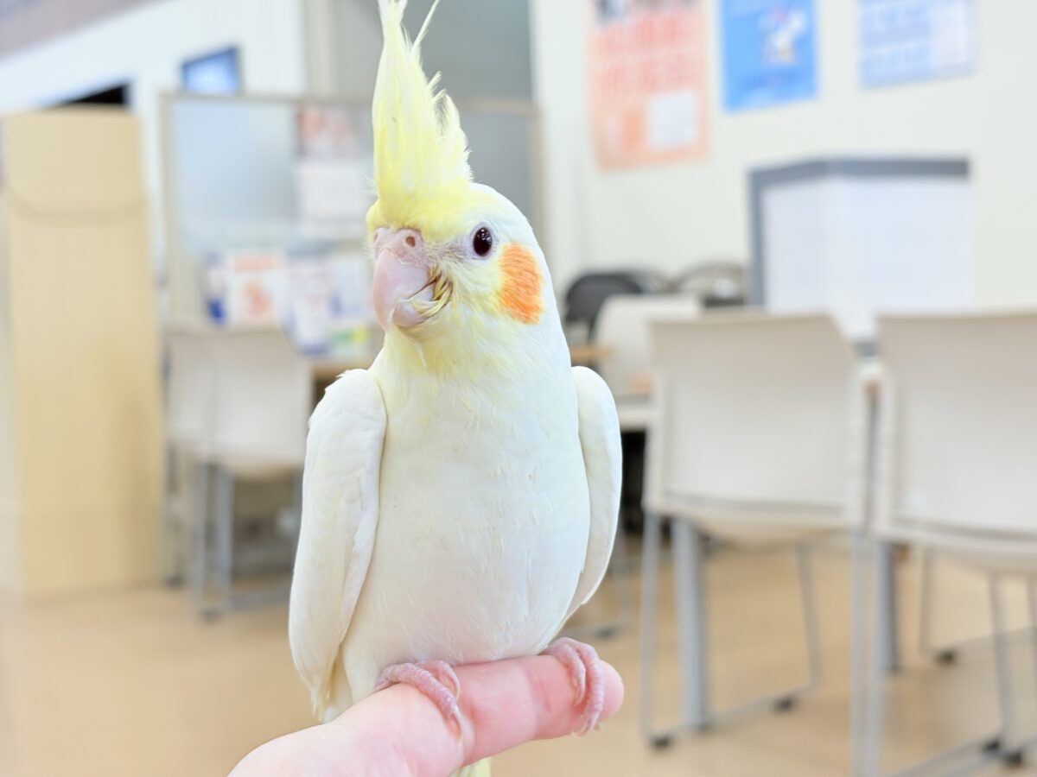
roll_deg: +3.3
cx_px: 518
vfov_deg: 28.0
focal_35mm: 52
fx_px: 1558
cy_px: 388
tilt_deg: -2.2
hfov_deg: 36.8
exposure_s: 1/50
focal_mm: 5.96
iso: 32
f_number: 1.6
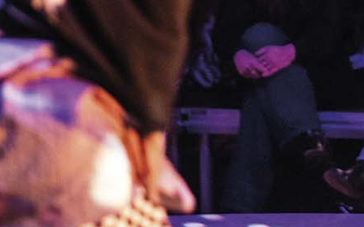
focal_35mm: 219
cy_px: 7
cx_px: 309
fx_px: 2172
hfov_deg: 9.5
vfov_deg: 6.0
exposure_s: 1/125
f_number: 1.4
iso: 1600
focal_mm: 50
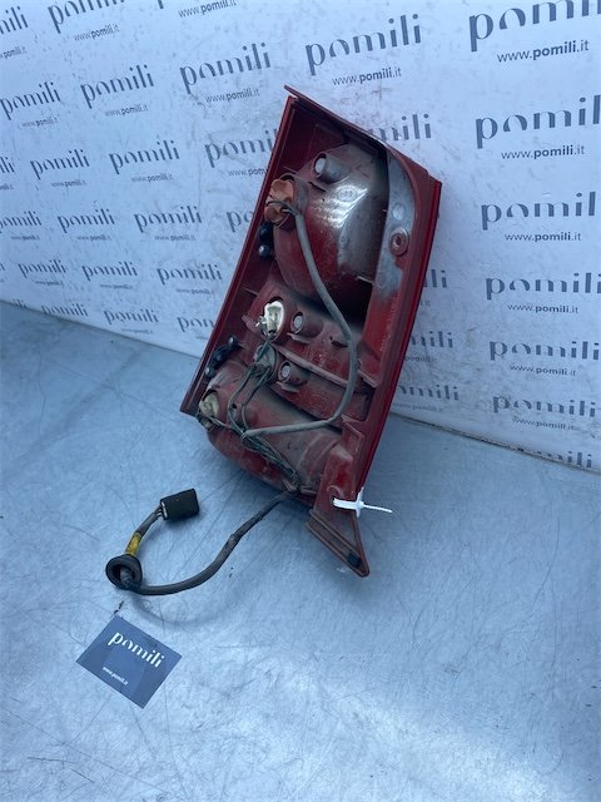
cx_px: 300
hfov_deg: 53.1
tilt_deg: -43.8
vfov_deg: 67.3
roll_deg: +7.1
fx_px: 602
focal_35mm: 26
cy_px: 401
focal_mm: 4.25
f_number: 1.8
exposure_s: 1/890
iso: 32
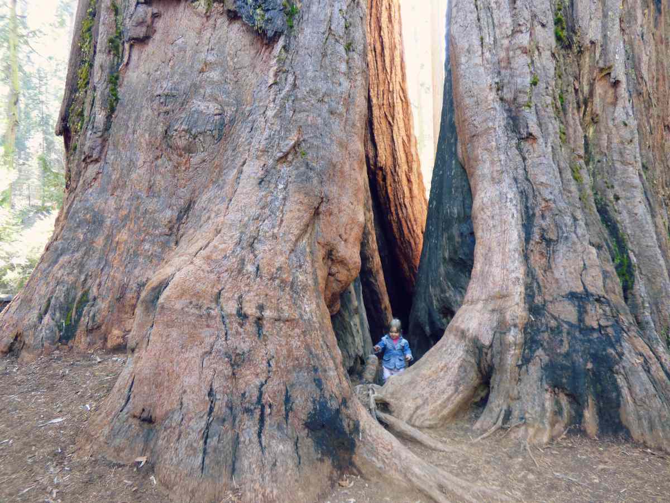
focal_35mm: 26
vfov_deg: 53.1
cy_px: 252
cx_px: 335
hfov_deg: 67.3
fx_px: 503
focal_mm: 4.61
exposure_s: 1/40
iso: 400
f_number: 3.1
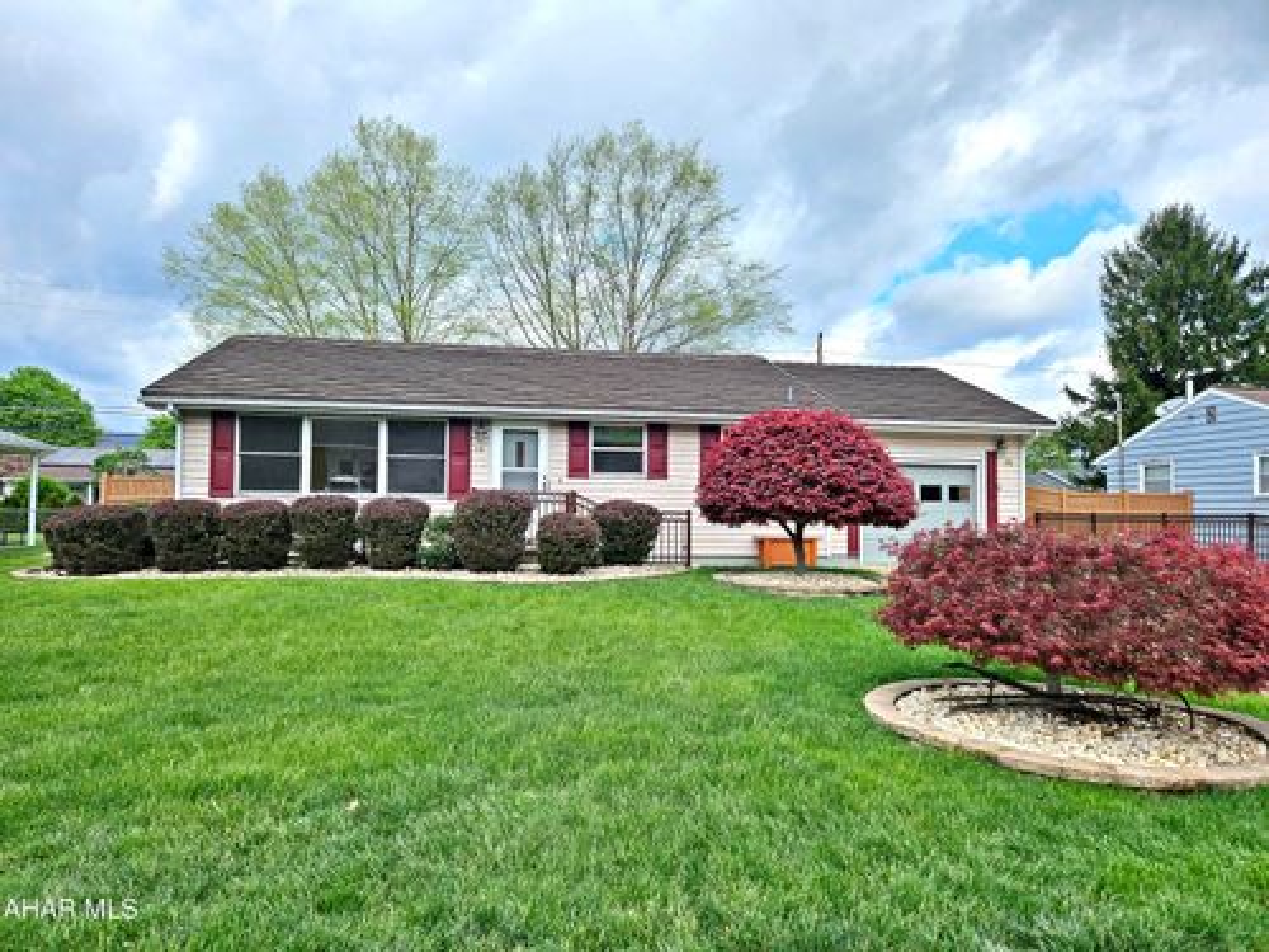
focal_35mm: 23
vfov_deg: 58.9
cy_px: 476
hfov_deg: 73.9
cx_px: 634
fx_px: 843
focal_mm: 5.4
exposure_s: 1/2134
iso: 25
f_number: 1.8
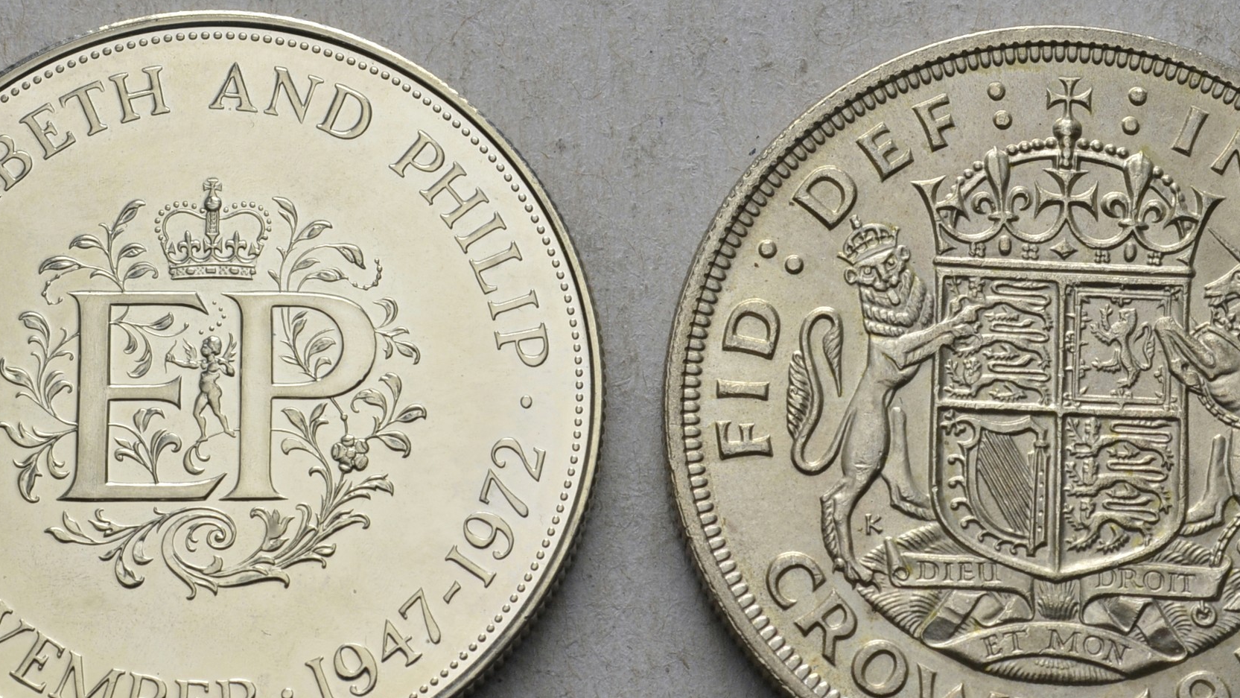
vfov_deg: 10.4
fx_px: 3814
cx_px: 600
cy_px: 448
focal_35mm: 116
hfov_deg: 18.5
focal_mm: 50
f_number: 14
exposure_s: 1/250
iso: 400
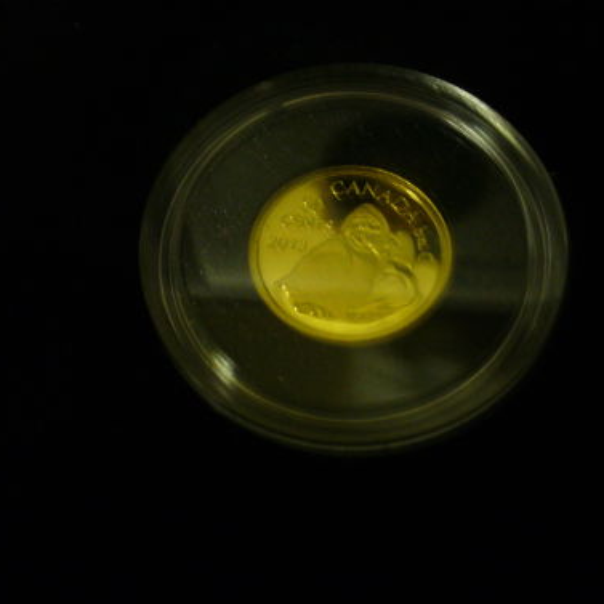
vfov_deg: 32.8
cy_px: 280
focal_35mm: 52
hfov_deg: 32.8
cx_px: 335
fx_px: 1027
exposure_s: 1/8
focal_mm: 6.1
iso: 200
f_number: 2.8
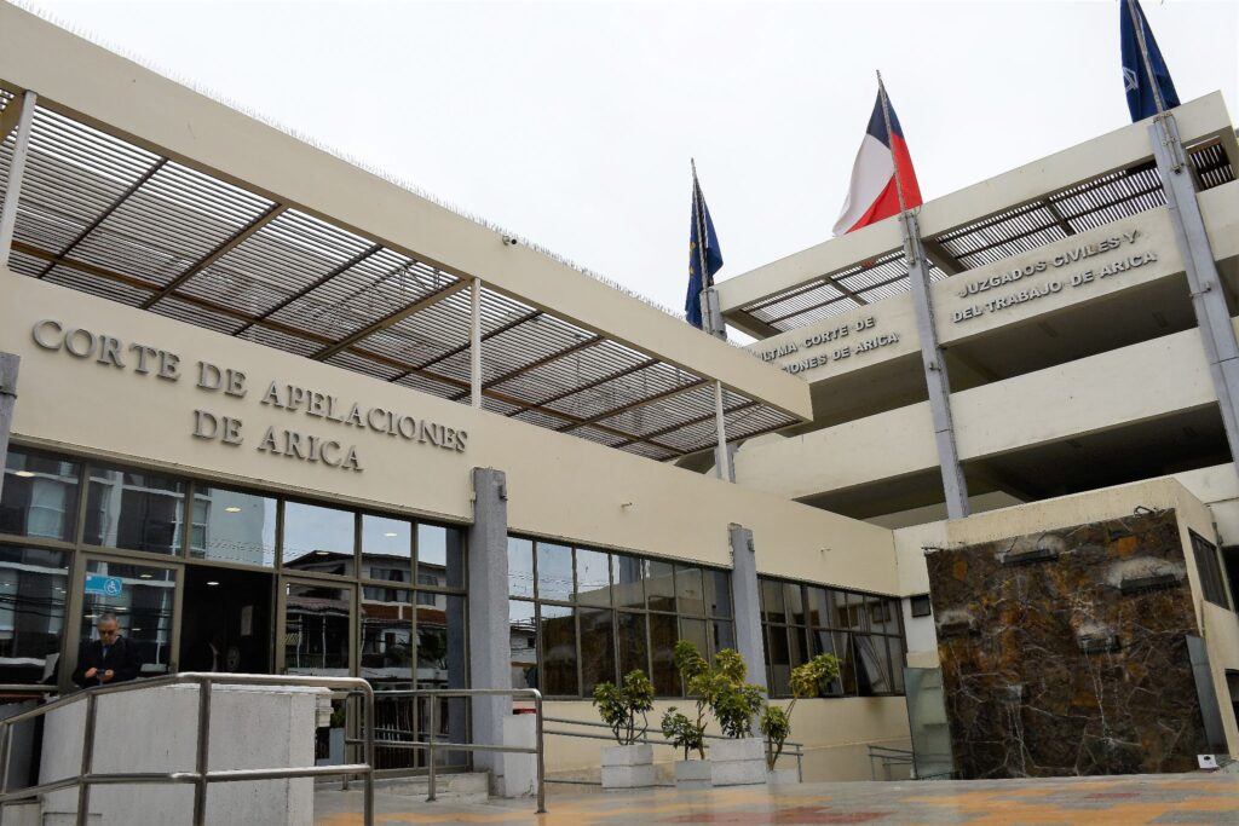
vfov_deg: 47.9
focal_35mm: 27
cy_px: 413
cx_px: 620
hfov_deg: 67.4
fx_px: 929
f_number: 8
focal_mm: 18
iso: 100
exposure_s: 1/250
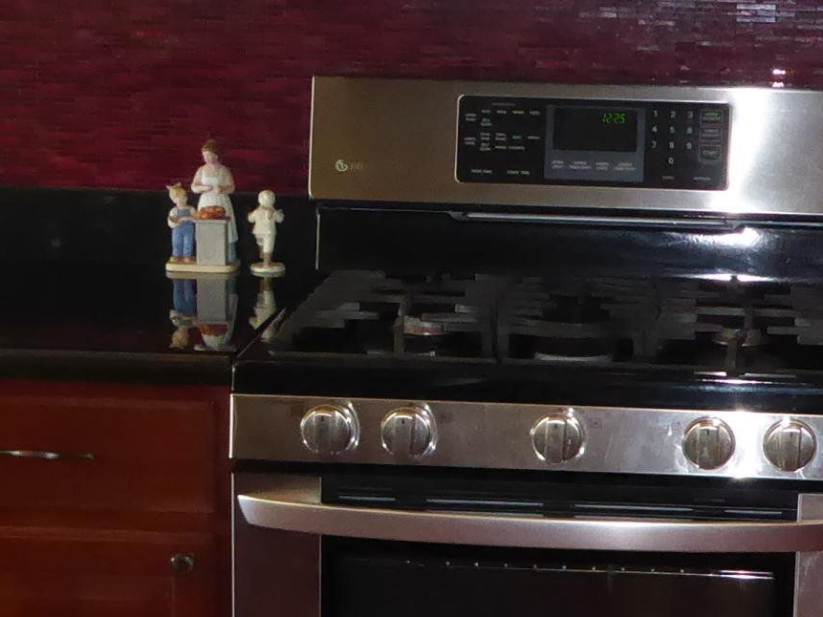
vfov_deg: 14.6
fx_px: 2402
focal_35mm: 101
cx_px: 541
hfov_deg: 19.4
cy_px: 463
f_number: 3.5
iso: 800
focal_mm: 5
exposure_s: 1/60
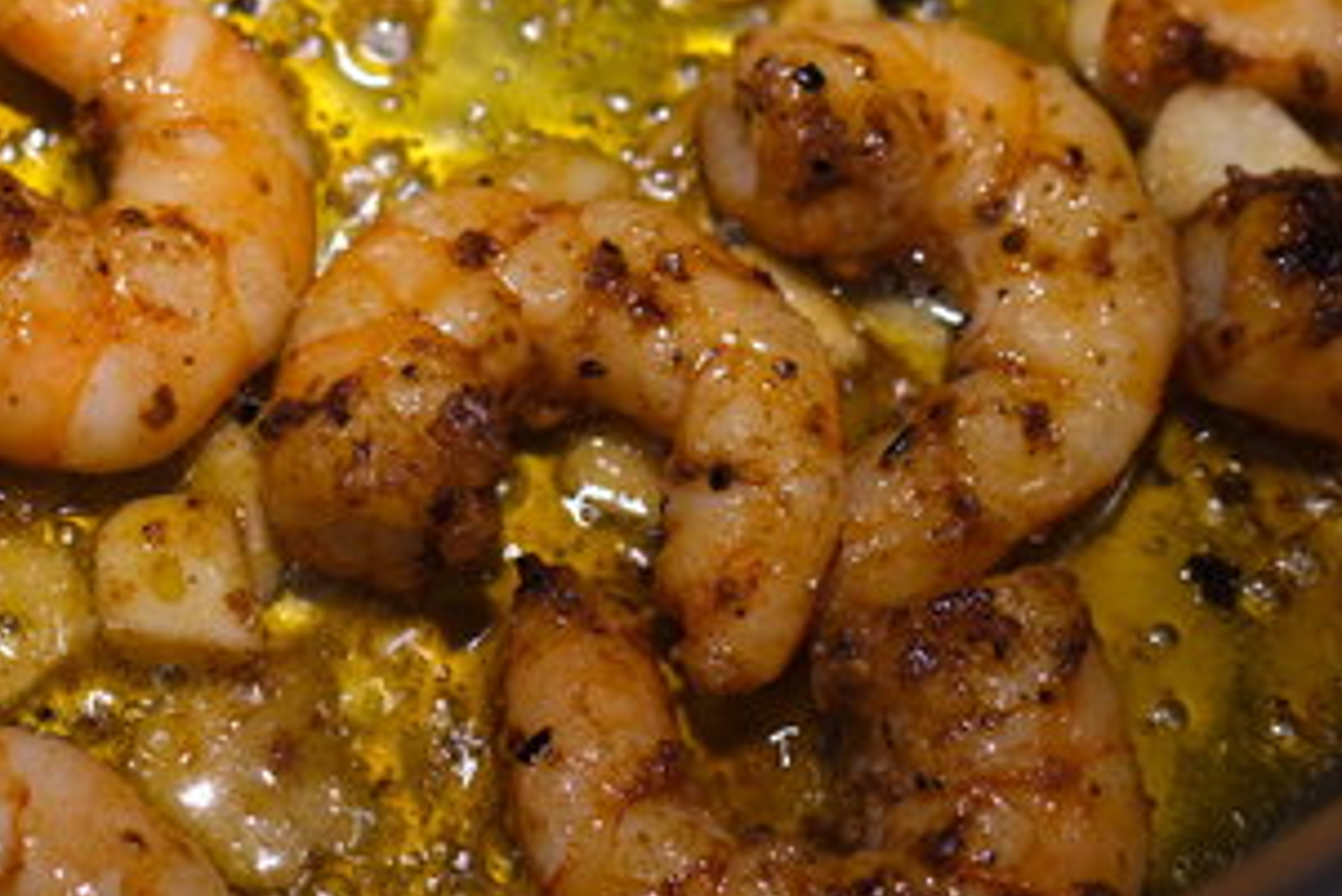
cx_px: 27
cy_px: -40
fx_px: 4177
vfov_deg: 12.1
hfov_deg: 17.8
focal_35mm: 112
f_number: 2.8
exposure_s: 1/52
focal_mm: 30
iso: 125
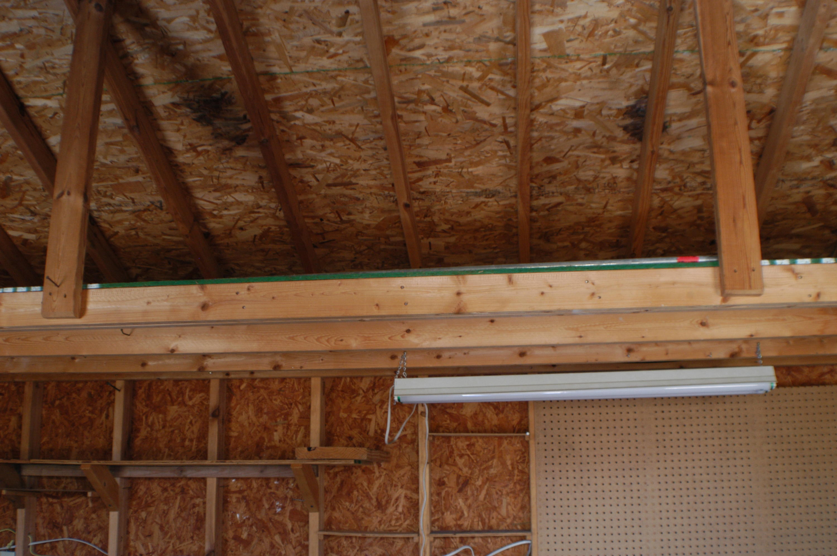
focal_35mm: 46
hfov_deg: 42.4
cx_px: 418
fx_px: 1080
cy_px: 278
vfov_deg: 28.9
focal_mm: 31
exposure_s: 1/50
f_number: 3.8
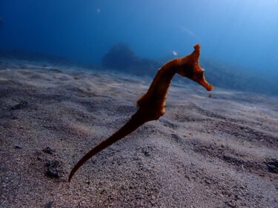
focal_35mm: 25
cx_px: 139
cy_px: 104
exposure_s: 1/800
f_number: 2.8
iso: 100
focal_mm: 4.5
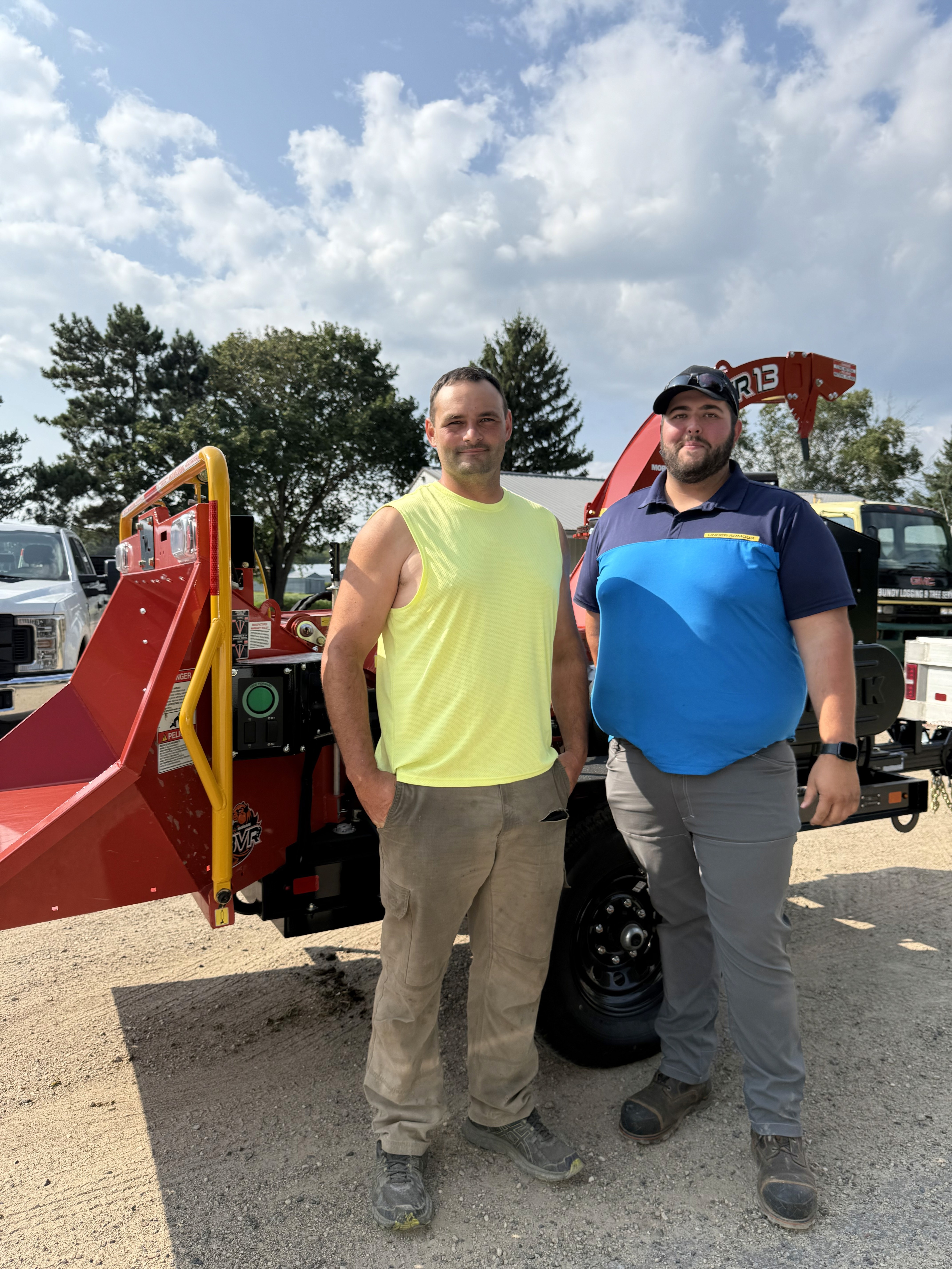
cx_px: 476
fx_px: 880
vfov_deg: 71.6
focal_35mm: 24
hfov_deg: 56.8
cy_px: 634
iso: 80
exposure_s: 1/4167
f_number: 1.78
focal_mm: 6.76
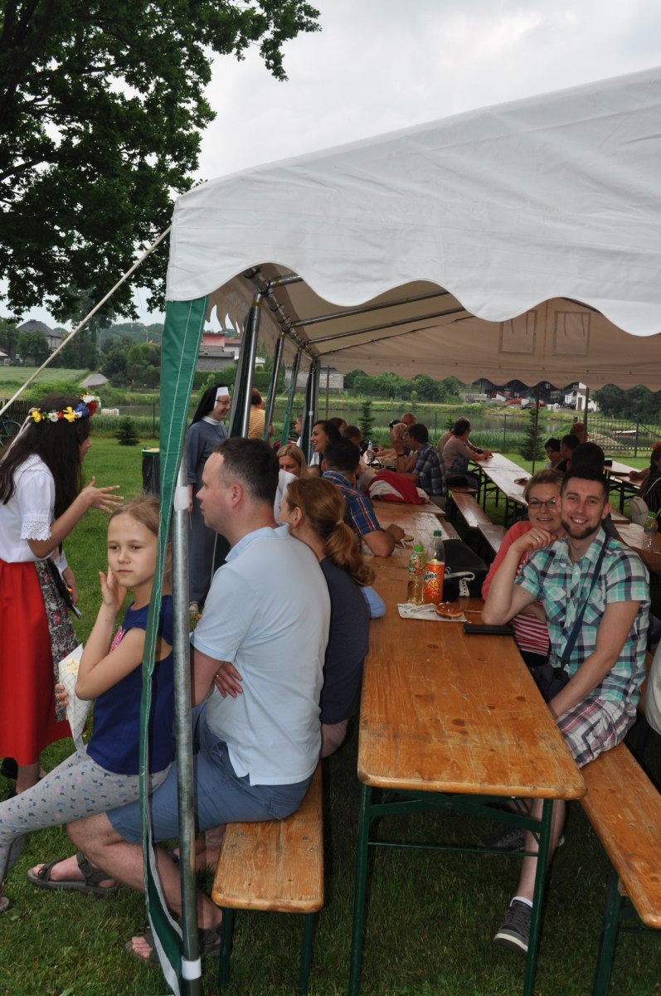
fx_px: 912
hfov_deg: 39.9
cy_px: 498
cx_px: 330
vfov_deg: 57.3
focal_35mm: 33
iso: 200
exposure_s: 1/200
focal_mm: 22
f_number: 9
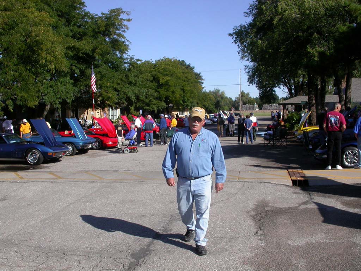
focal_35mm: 38
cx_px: 180
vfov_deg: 37.7
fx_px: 396
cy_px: 136
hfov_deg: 49.0
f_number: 7.5
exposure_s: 1/321
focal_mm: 7.85
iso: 100
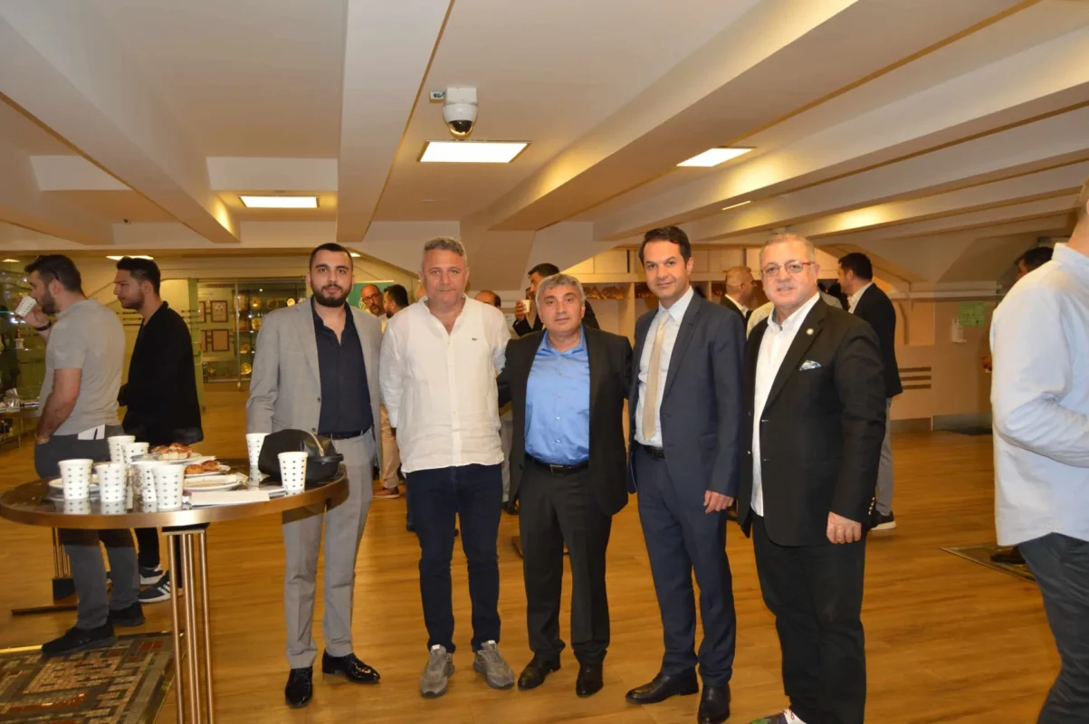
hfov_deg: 67.4
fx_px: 816
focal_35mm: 27
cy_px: 362
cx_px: 544
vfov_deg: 47.9
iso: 500
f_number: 3.5
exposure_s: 1/60
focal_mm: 18
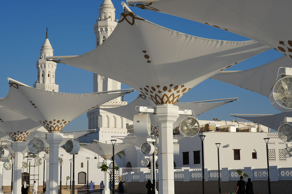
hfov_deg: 33.4
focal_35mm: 60
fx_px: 487
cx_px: 143
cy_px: 95
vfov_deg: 22.6
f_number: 10
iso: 100
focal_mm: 50
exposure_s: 1/250
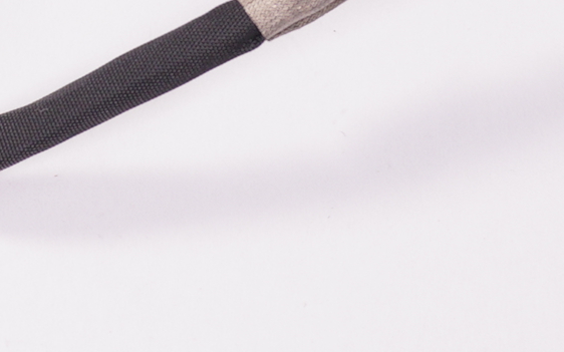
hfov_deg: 9.3
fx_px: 3392
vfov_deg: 5.9
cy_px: 0
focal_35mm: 221
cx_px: -261
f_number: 5.6
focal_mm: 27
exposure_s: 1/125
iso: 250
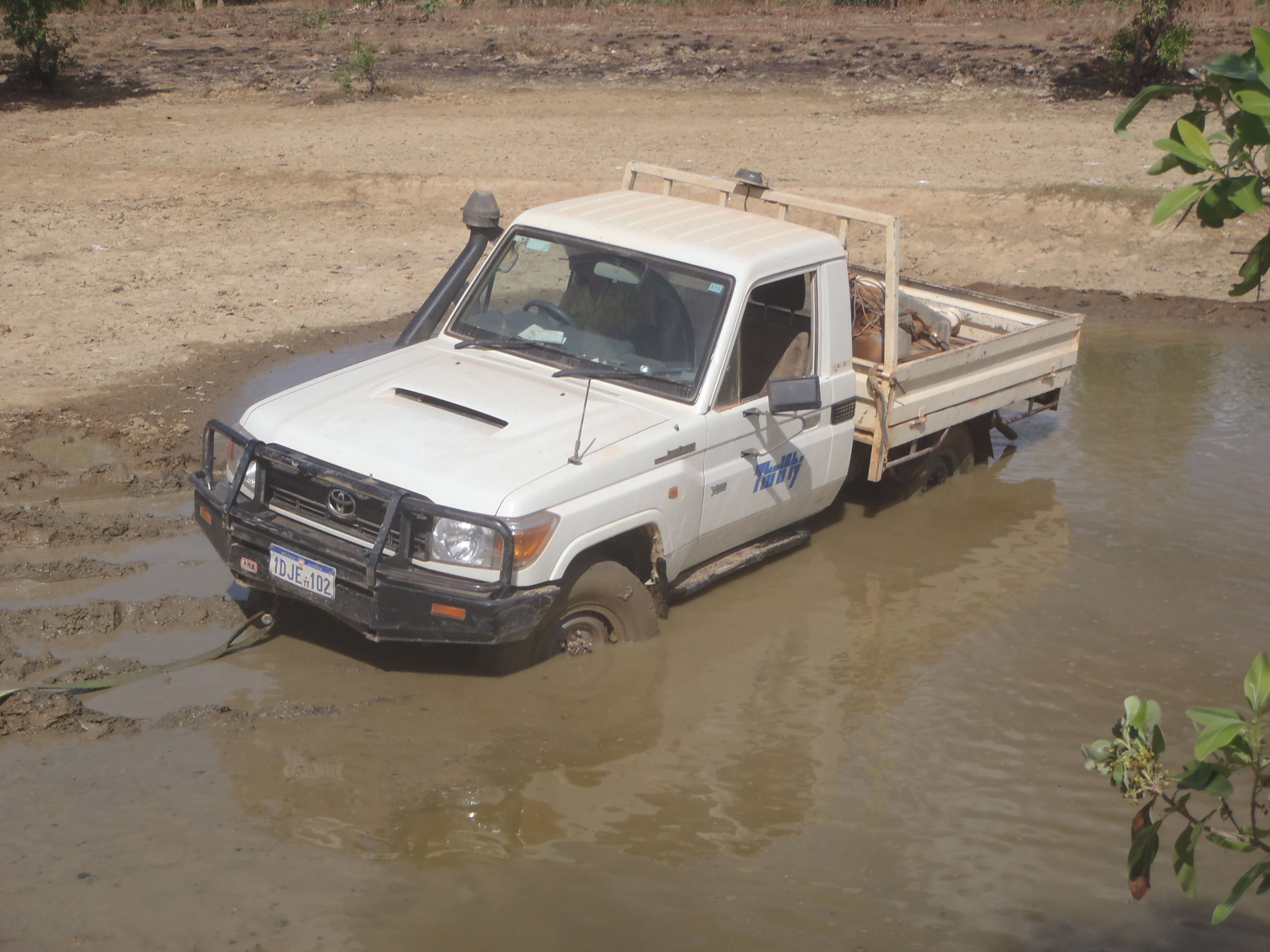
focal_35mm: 49
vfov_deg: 29.7
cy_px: 476
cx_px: 635
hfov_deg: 38.9
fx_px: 1798
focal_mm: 8.89
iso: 80
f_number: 5.6
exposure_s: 1/640
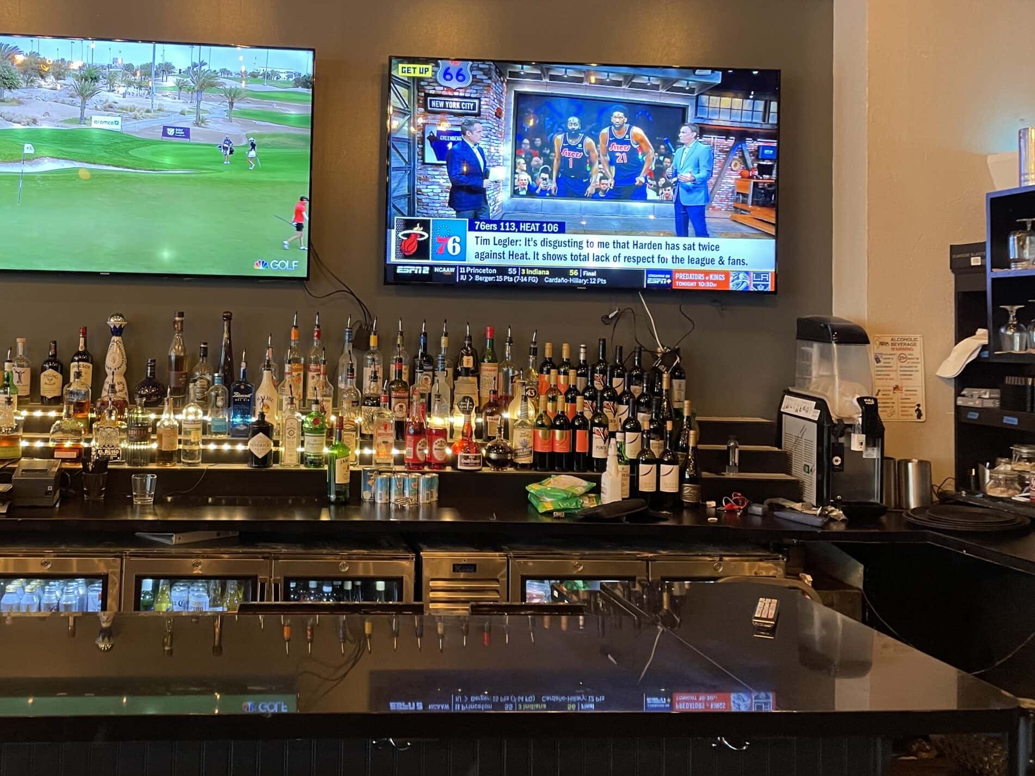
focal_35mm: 35
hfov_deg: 51.6
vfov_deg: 40.4
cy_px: 295
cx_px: 340
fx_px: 1046
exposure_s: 1/42
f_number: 1.6
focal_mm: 4.2
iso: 160
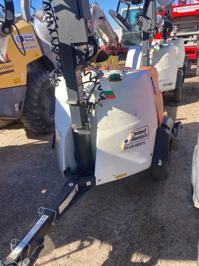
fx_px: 215
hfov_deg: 49.8
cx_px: 100
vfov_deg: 63.4
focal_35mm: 28
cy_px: 133
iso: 20
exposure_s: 1/783
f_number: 1.8
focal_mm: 3.99
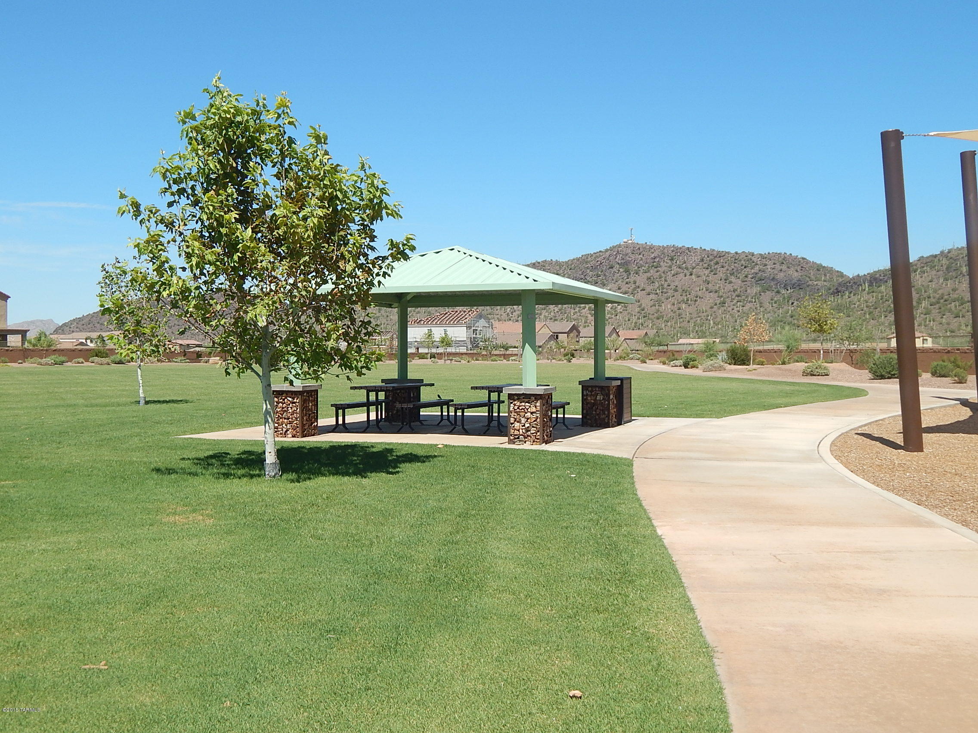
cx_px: 489
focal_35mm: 38
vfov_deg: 37.7
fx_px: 1074
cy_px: 366
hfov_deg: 49.0
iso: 125
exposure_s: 1/400
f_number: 6.9
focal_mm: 6.8
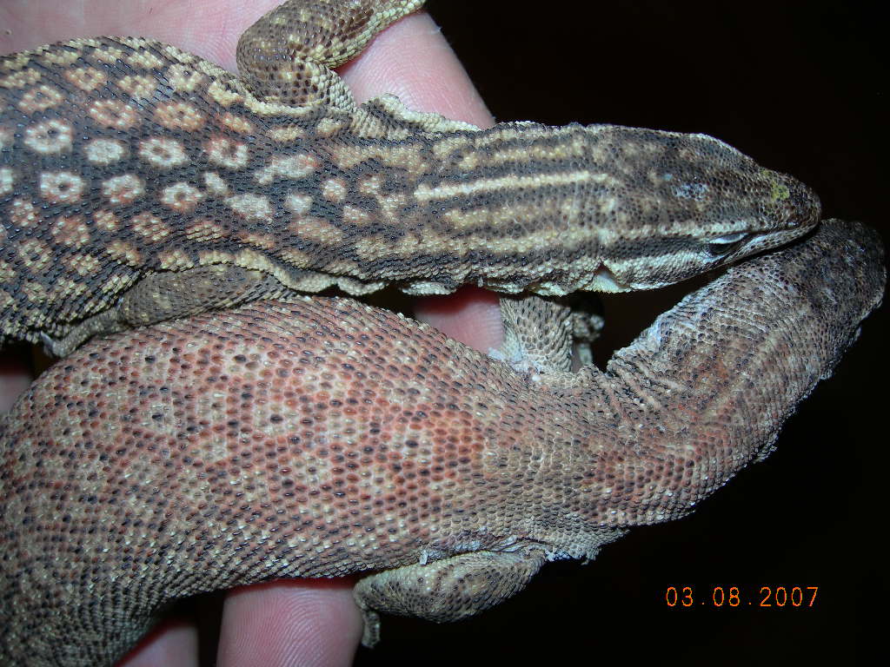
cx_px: 445
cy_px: 334
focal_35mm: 38
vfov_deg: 37.7
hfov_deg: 49.0
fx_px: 977
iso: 50
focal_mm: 7.8
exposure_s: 1/60.1
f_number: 2.8
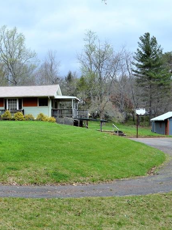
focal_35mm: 57
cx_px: -10
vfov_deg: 33.8
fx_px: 378
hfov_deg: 24.2
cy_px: 111
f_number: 6.3
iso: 200
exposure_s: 1/160
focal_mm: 22
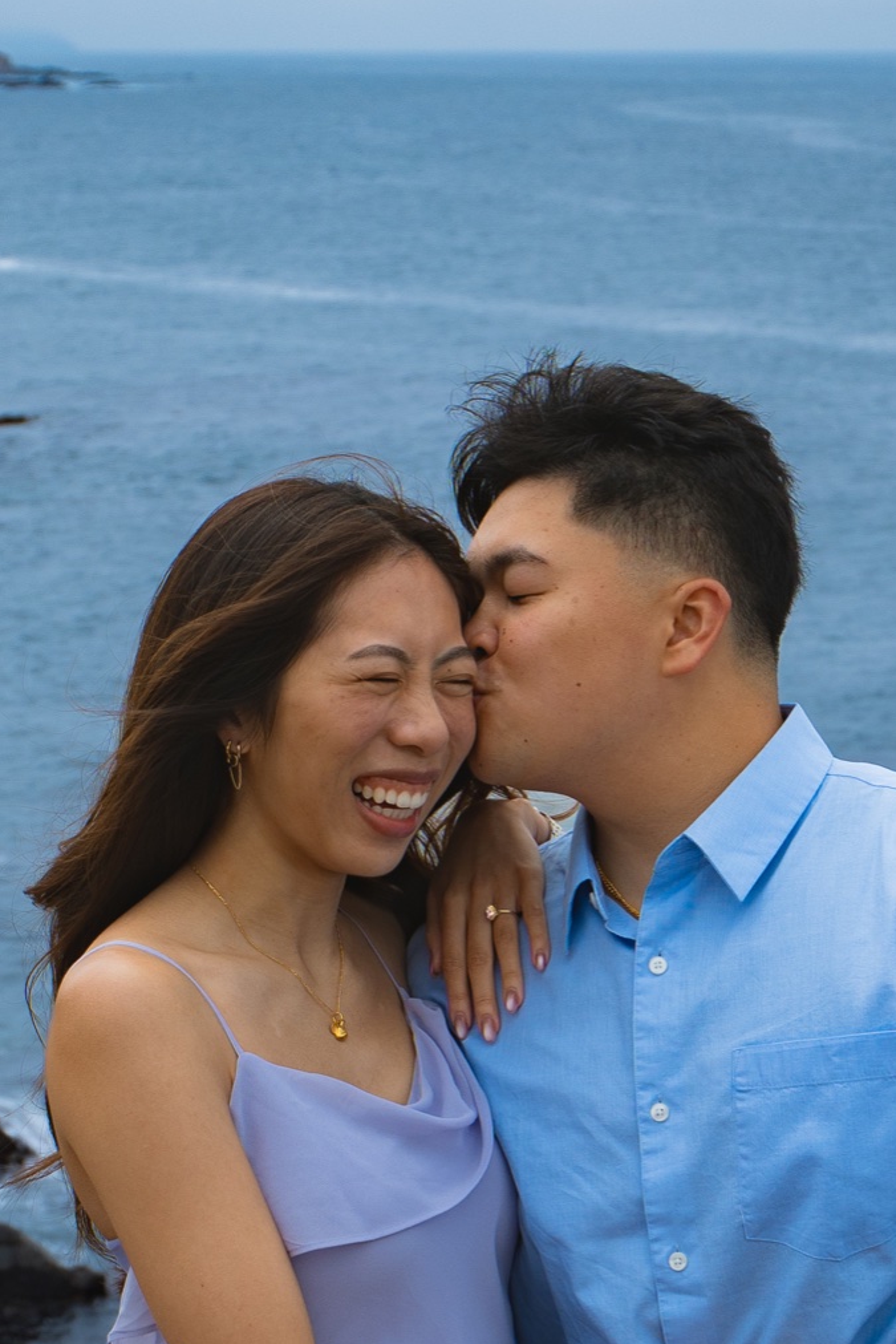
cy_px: 891
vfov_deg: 20.0
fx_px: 3806
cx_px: 531
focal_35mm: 102
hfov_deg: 13.4
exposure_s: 1/1600
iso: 100
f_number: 4
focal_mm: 29
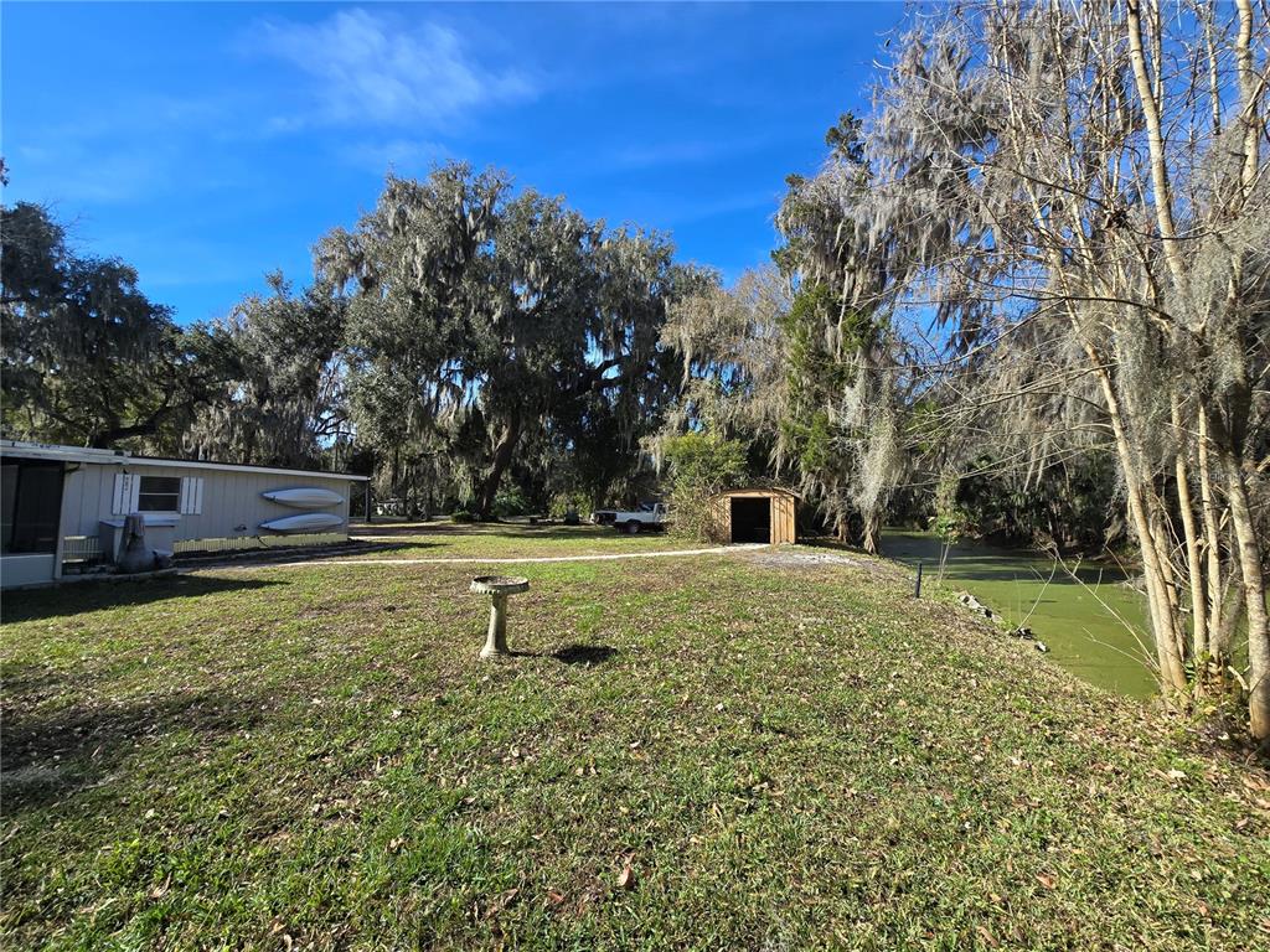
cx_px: 635
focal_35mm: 13
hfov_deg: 106.2
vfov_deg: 89.9
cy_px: 476
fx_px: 477
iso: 50
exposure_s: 1/1272
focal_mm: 2.2
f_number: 2.2
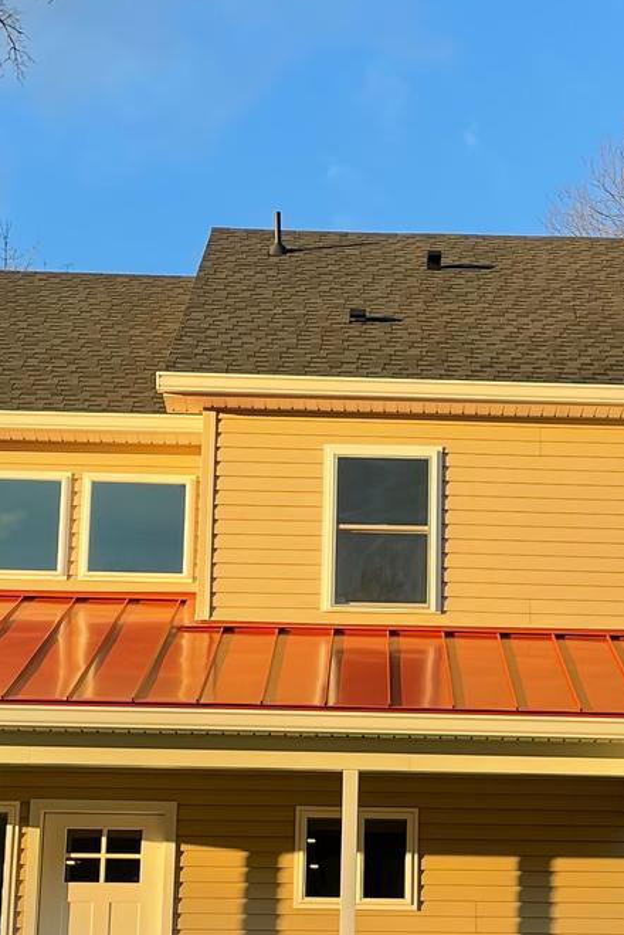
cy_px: 667
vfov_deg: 24.0
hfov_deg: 16.3
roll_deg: -0.7
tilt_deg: +10.9
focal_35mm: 84
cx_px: 384
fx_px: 2182
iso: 32
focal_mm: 4.2
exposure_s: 1/690
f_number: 1.6
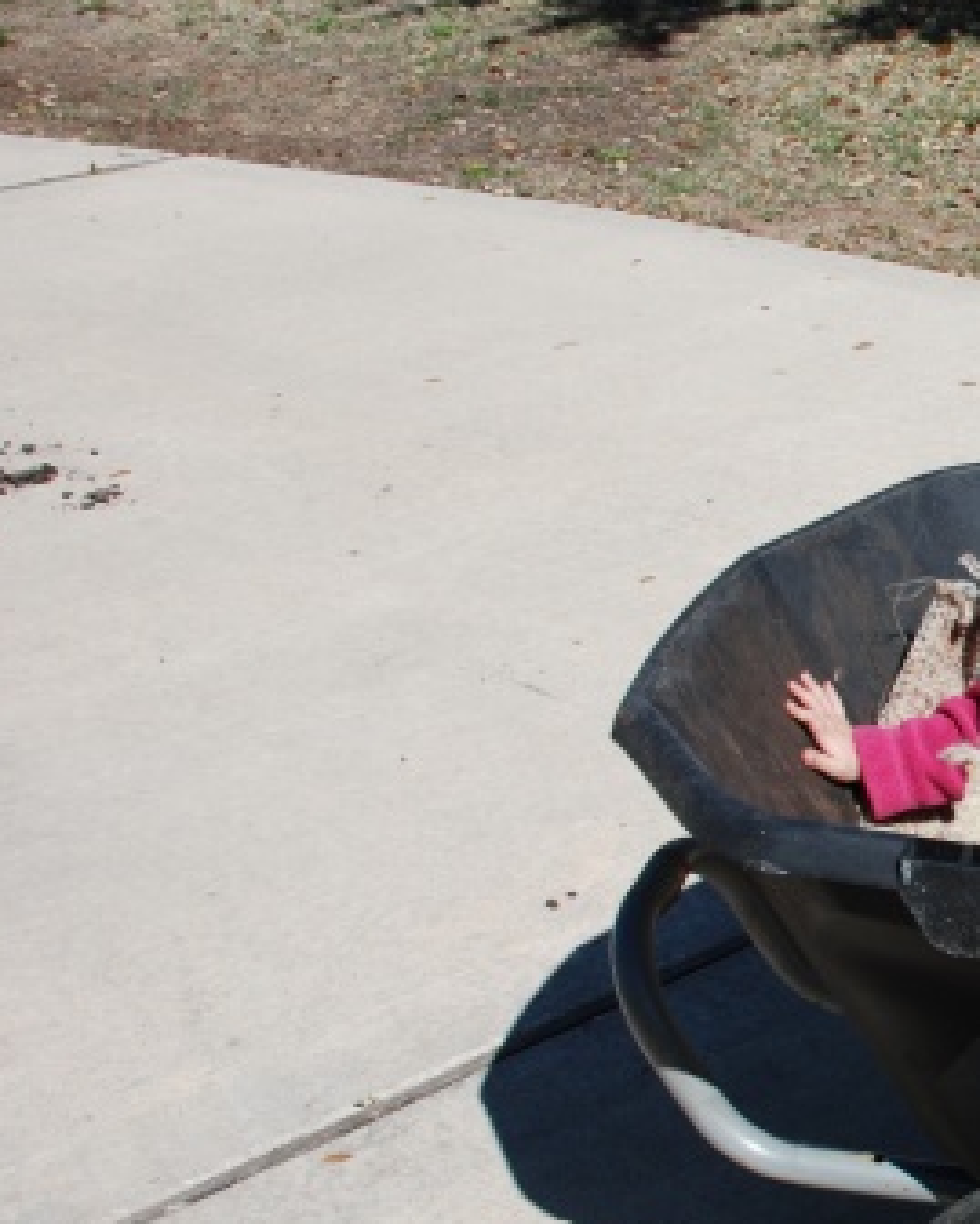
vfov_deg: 28.2
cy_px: 767
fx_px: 2428
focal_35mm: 67
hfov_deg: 20.1
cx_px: 1414
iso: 100
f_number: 8
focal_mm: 20
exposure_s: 1/250
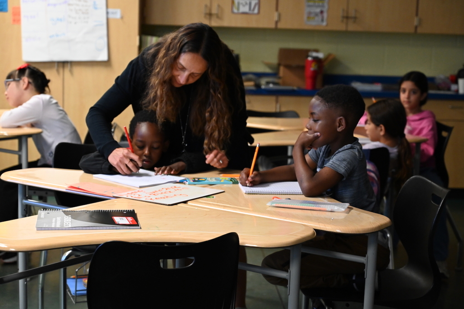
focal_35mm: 62
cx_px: 232
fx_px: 799
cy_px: 154
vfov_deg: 21.9
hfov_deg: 32.4
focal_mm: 62
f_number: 4
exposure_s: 1/80
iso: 3200
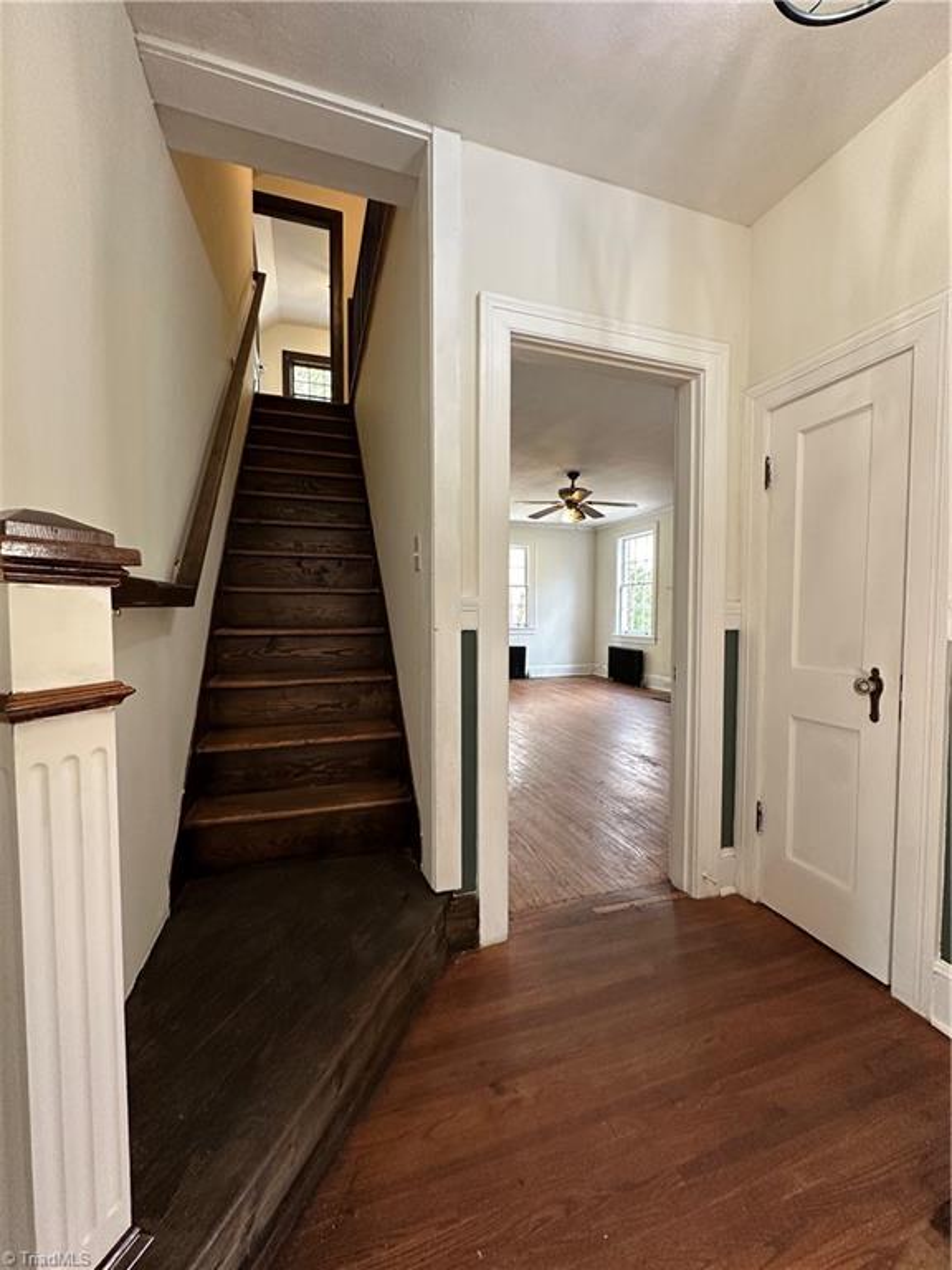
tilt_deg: -1.8
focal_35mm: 14
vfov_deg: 102.1
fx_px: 513
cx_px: 476
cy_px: 635
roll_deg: -1.8
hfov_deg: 85.7
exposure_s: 1/99
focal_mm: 2.22
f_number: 2.2
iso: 200
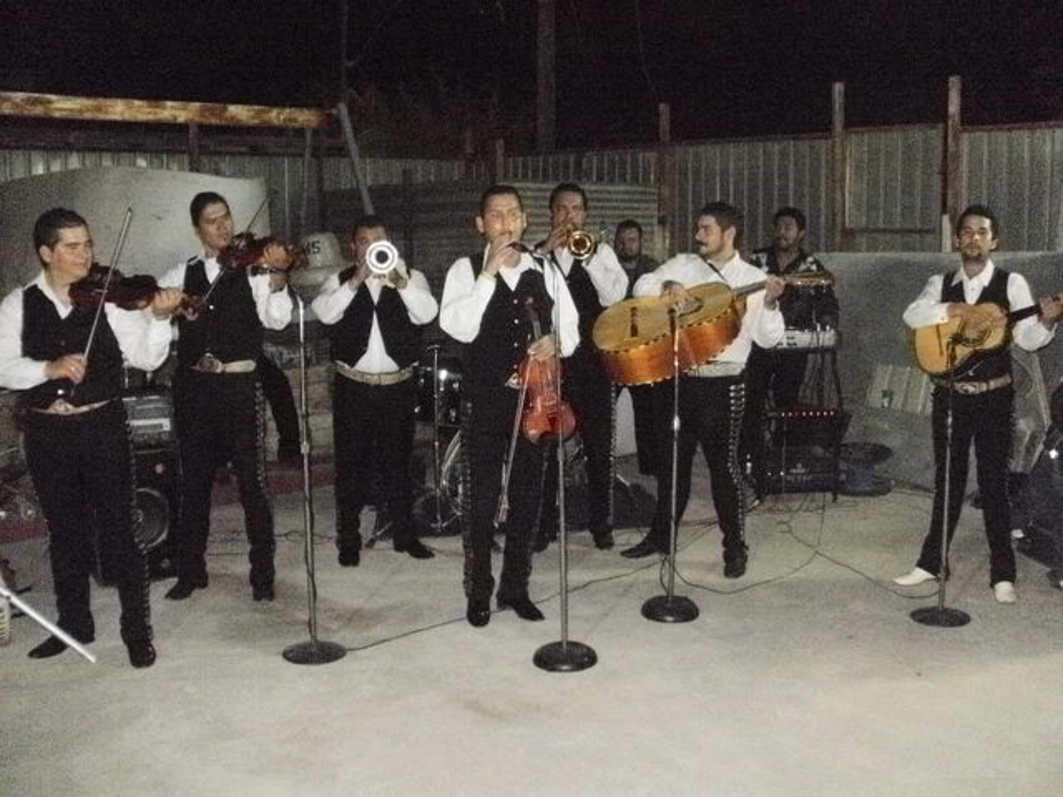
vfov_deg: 39.7
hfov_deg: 51.4
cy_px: 398
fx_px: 1106
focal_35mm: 36
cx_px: 532
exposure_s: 1/30
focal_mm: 6.3
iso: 1600
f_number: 3.5
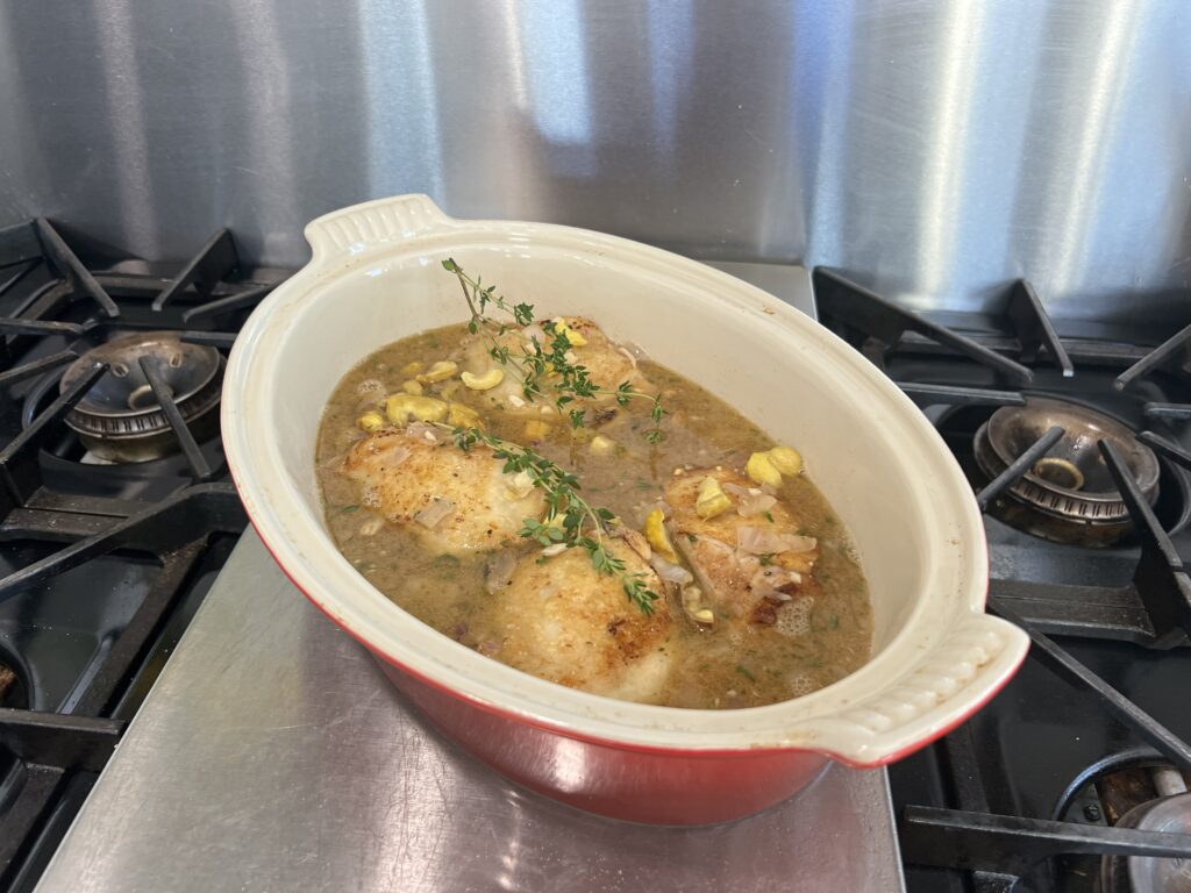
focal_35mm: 26
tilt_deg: -39.2
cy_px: 446
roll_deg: -1.0
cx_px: 596
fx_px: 895
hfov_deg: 67.3
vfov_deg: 53.1
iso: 100
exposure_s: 1/120
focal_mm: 5.7
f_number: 1.5
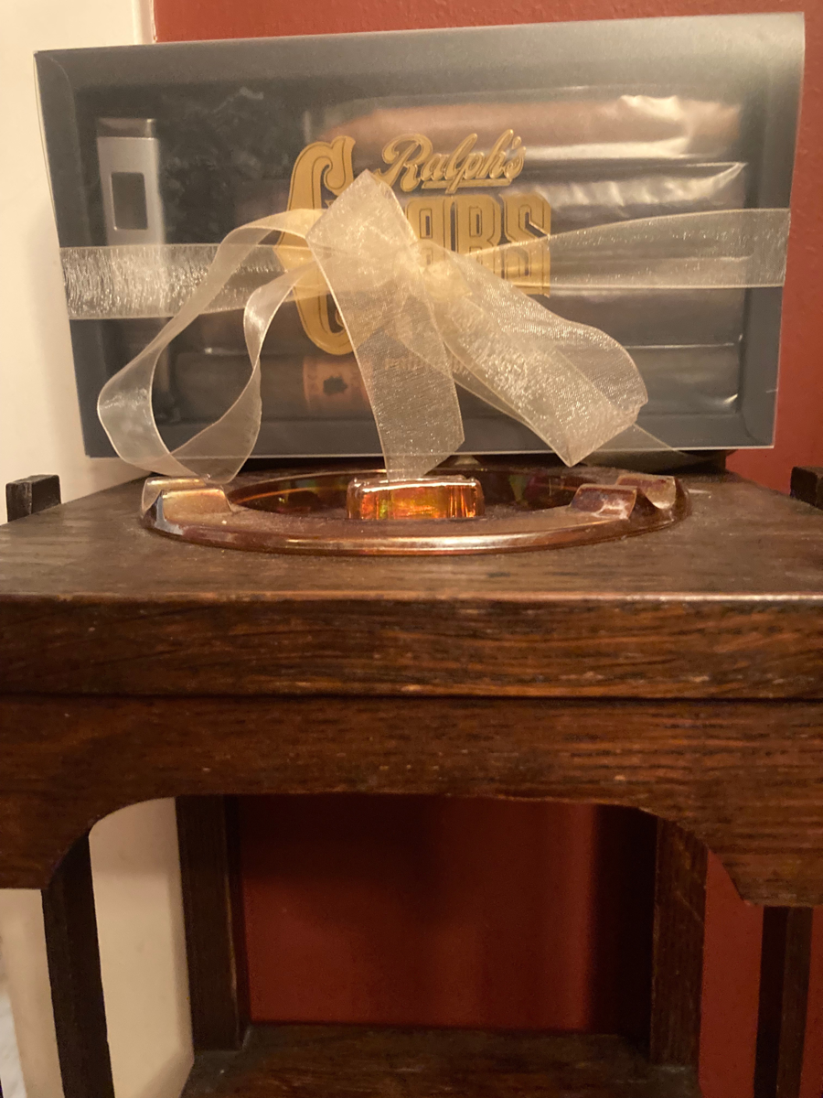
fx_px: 888
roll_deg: -0.2
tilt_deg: -15.7
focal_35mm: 28
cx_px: 412
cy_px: 549
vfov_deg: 63.4
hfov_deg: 49.7
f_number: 1.8
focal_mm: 3.99
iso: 640
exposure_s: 1/24
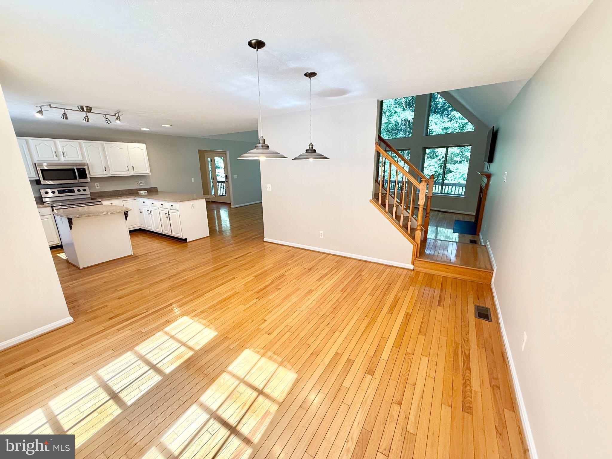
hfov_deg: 102.1
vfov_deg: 85.7
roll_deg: +0.7
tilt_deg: -14.5
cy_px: 230
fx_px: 248
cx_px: 306
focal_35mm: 14
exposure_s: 1/120
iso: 100
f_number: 2.2
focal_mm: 2.22
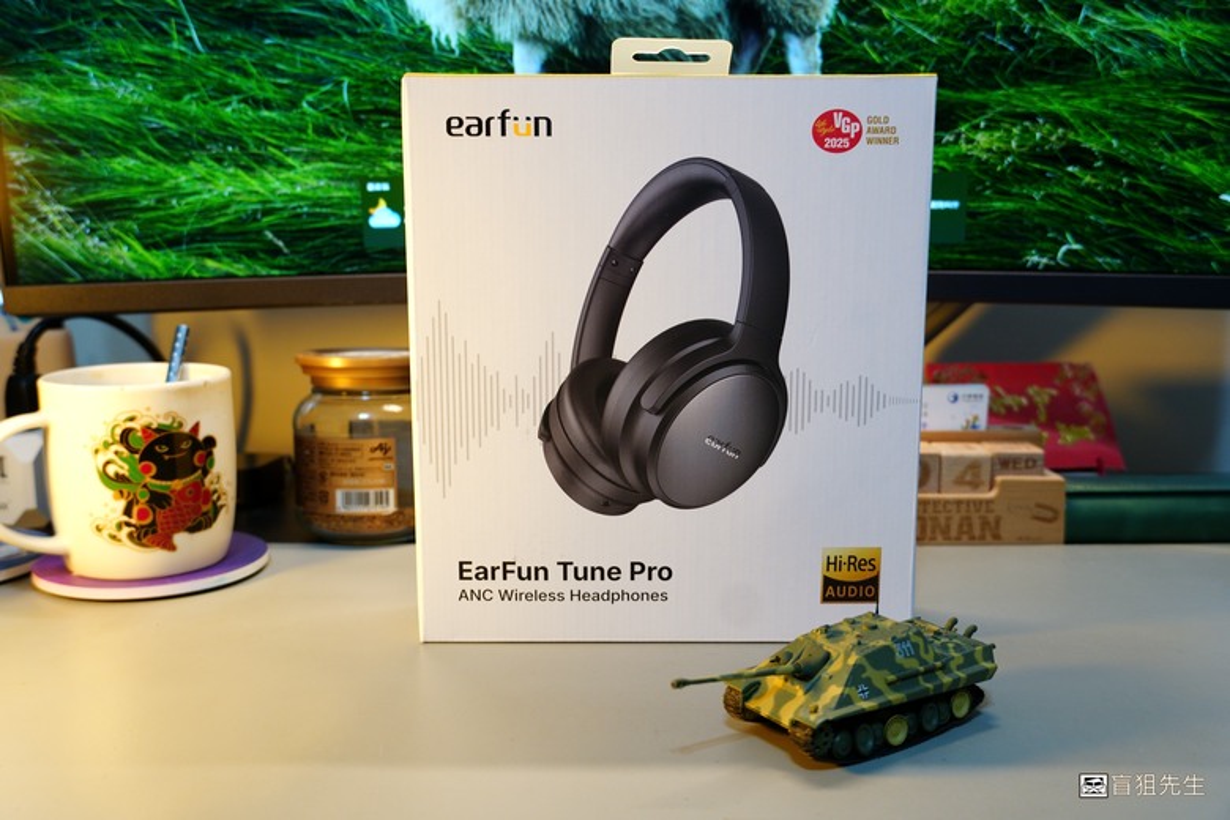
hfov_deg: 53.1
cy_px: 410
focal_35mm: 36
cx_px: 615
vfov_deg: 36.9
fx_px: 1230
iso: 250
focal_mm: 24
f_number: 4
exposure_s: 1/40
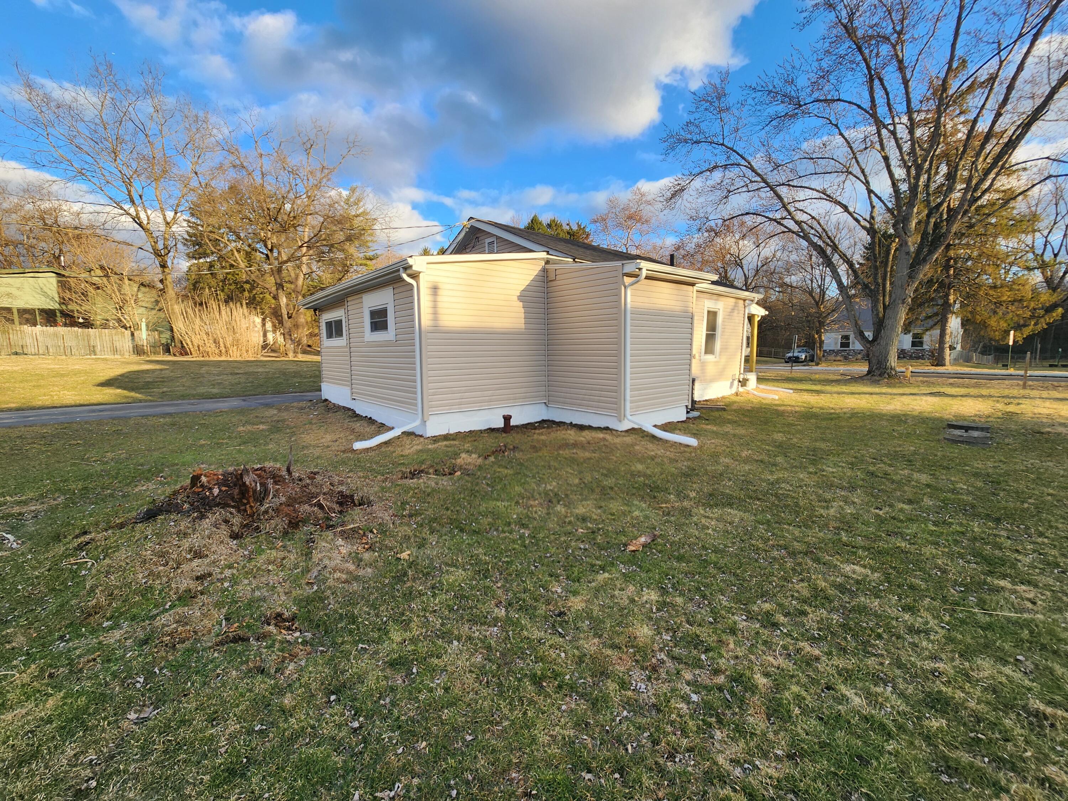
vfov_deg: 89.9
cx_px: 534
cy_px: 400
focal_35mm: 13
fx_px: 401
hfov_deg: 106.2
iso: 50
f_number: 2.2
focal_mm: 2.2
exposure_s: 1/383
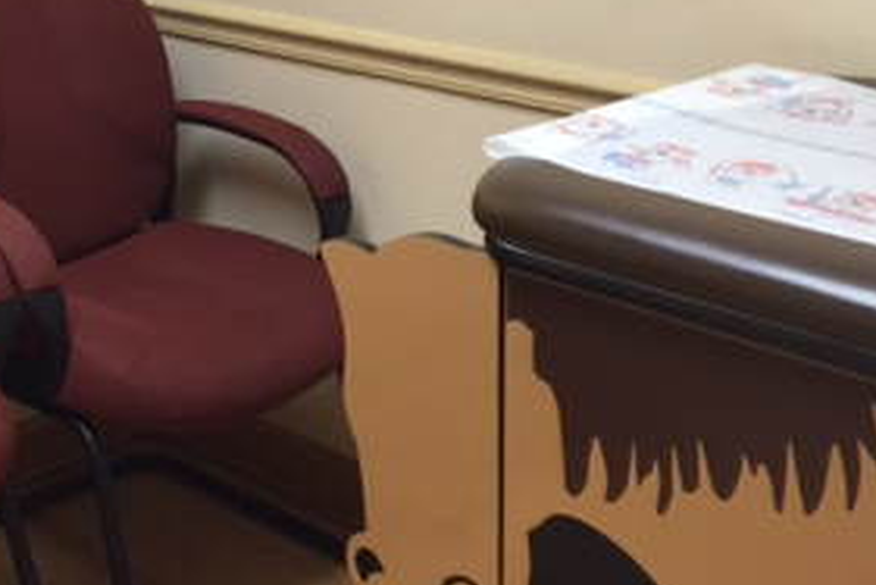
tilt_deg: -14.1
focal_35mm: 69
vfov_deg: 19.5
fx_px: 1680
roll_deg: +2.7
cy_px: 109
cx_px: 6
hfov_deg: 27.6
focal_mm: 4.15
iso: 40
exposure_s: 1/15
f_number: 2.2
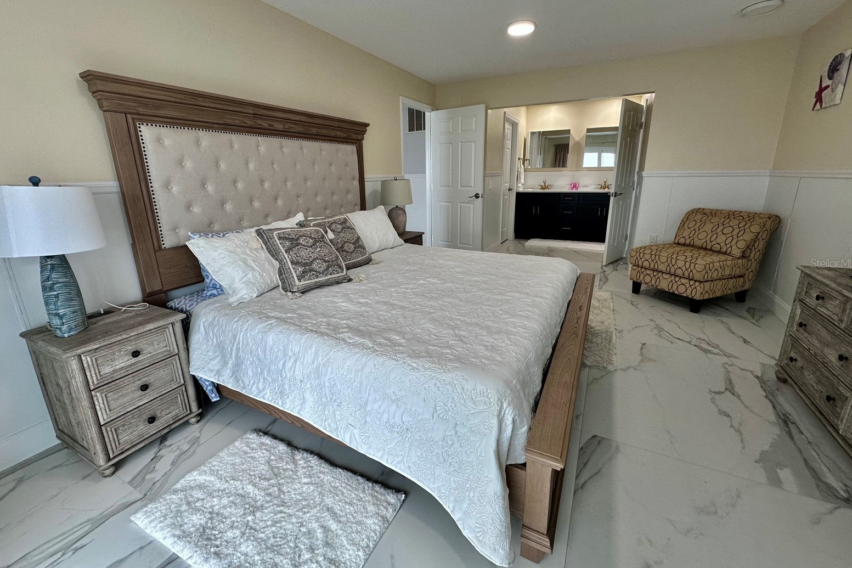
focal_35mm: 15
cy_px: 263
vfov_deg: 77.2
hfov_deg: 100.4
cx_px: 424
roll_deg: +0.7
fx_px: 355
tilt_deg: -14.1
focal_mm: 2.22
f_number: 2.2
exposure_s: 1/120
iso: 125
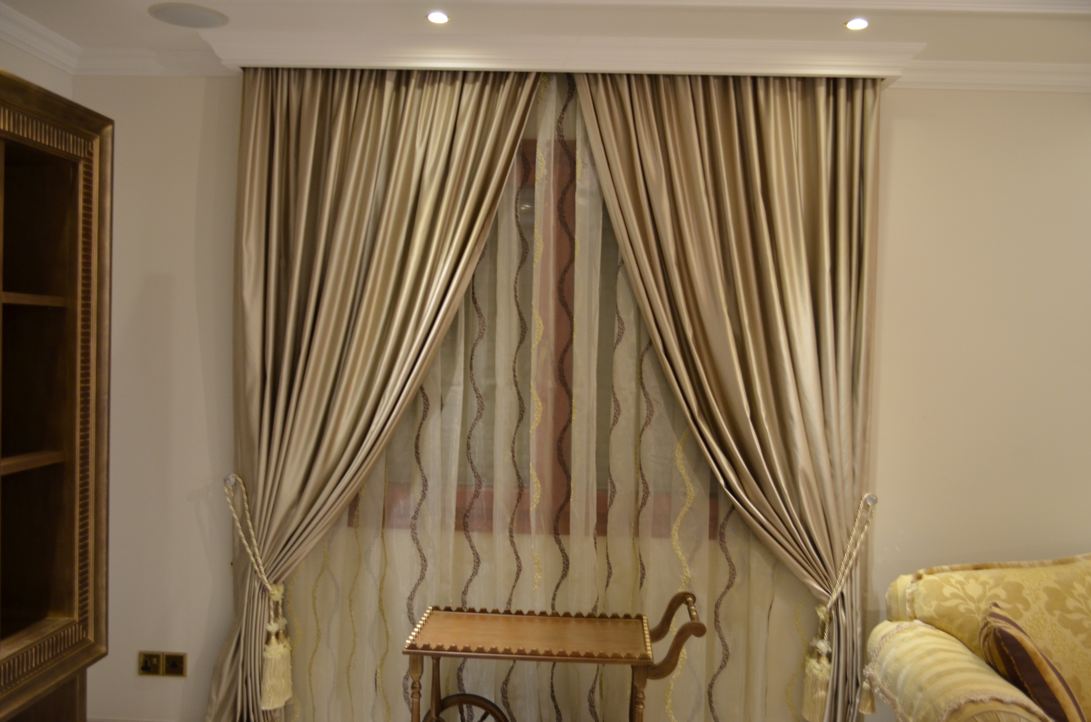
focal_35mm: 33
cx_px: 546
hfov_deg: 57.3
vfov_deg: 39.8
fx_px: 998
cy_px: 361
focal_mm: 22
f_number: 4.5
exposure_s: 1/8
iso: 640
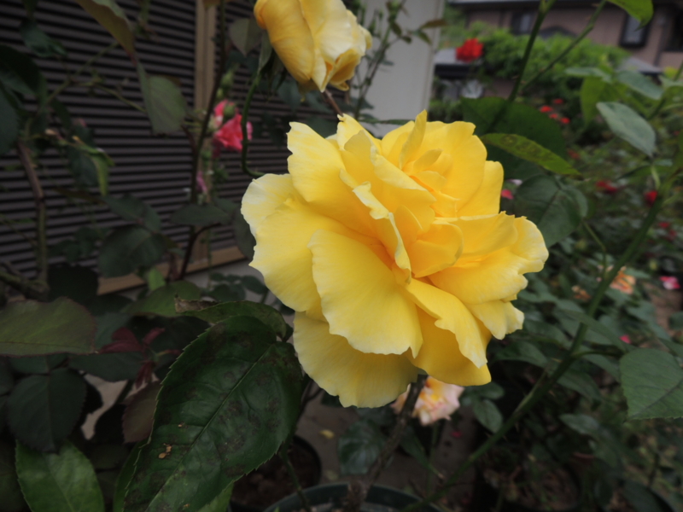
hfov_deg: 71.6
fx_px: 474
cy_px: 256
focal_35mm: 24
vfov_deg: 56.8
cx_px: 342
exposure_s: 1/640
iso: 100
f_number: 3
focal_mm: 4.3
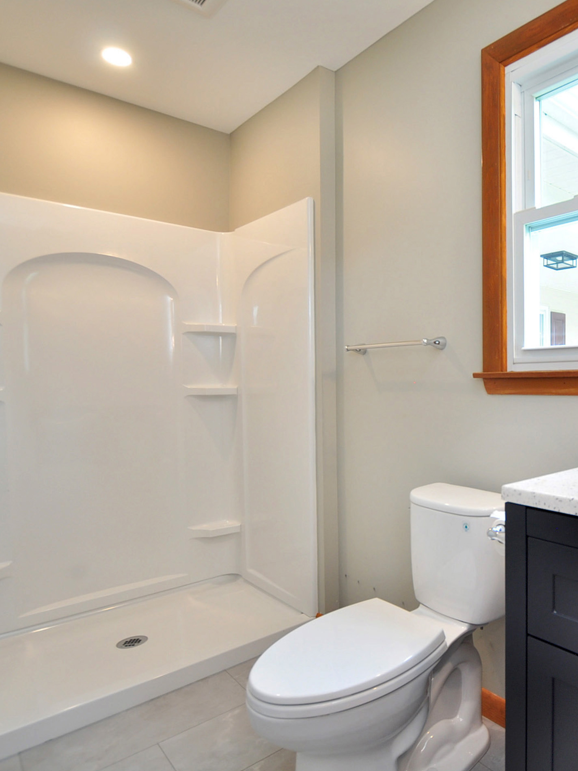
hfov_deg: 55.8
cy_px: 388
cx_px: 478
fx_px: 490
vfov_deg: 76.4
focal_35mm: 22
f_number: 4
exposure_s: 1/25
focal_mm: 10
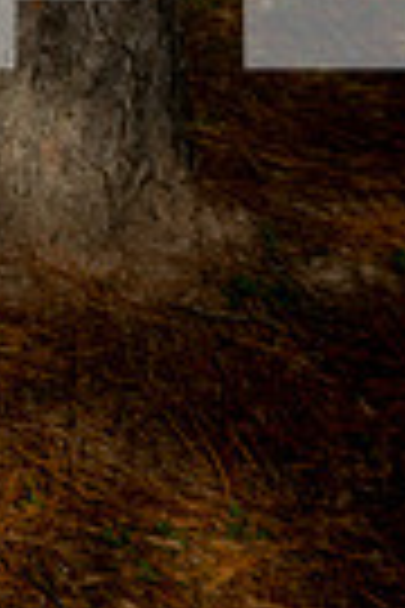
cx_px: -112
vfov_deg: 14.7
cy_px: -383
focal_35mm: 127
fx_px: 2143
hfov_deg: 10.6
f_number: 4.5
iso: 160
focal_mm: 38
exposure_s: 1/250
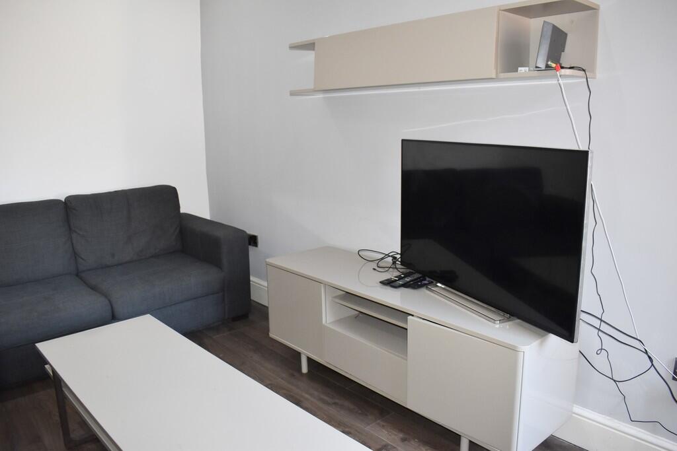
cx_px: 338
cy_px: 226
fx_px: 508
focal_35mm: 27
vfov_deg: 47.9
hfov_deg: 67.4
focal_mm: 18
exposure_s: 1/80
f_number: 4.5
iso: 800
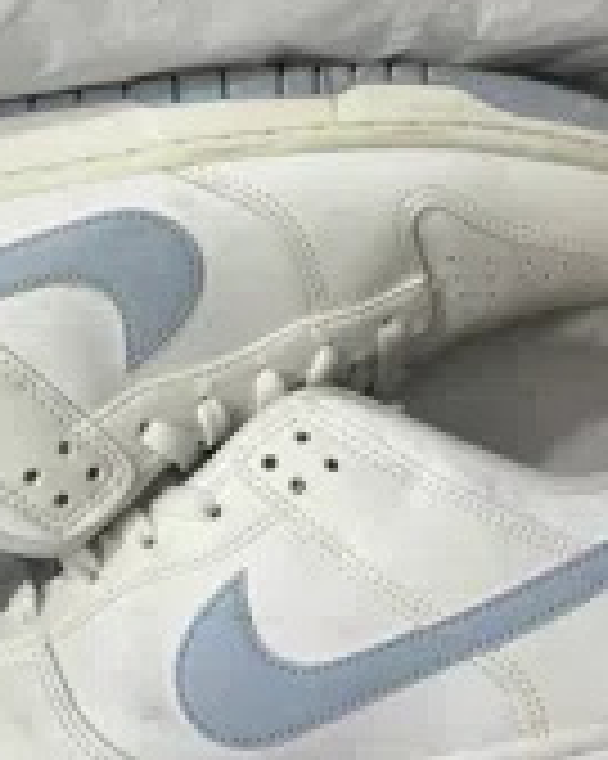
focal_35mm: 60
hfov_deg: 25.1
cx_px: 149
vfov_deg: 31.4
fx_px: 1351
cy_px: 292
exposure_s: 1/50
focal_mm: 5.7
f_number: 1.5
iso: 200
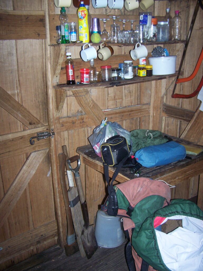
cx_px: 102
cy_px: 136
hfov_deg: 37.8
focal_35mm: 38
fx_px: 297
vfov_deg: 49.0
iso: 160
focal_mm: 6.3
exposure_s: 1/60
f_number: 2.8
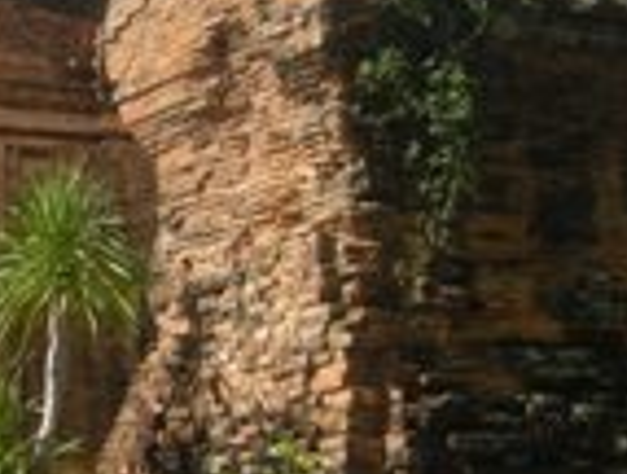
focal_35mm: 110
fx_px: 1997
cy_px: 184
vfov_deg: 13.5
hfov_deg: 16.9
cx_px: -175
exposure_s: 1/196
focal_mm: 5.7
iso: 64
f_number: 5.7
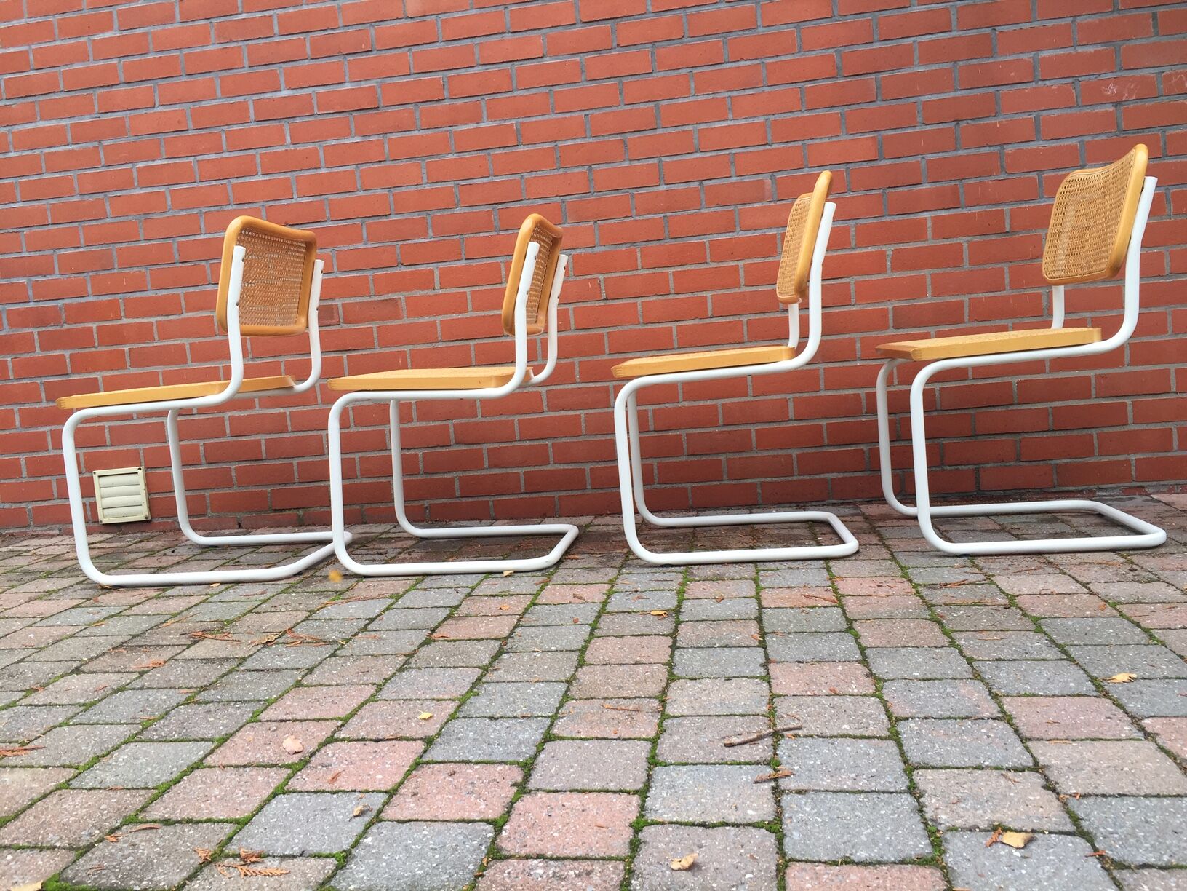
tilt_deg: -5.0
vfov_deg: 48.2
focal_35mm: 29
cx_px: 594
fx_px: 994
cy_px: 446
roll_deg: +4.1
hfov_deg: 61.7
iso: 32
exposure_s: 1/181
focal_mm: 4.15
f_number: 2.2
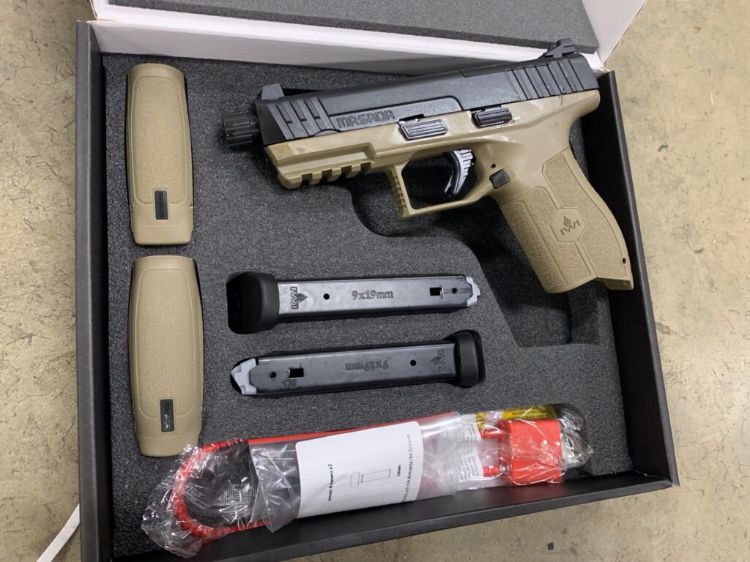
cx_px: 375
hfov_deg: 67.3
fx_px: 563
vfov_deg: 53.1
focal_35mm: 26
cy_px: 281
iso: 400
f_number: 1.8
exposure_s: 1/30
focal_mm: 4.25
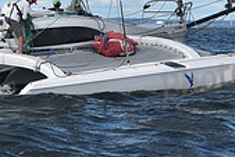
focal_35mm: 240
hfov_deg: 8.6
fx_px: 1568
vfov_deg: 5.7
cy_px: 13
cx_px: 89
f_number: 8
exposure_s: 1/1000
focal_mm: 70
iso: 250
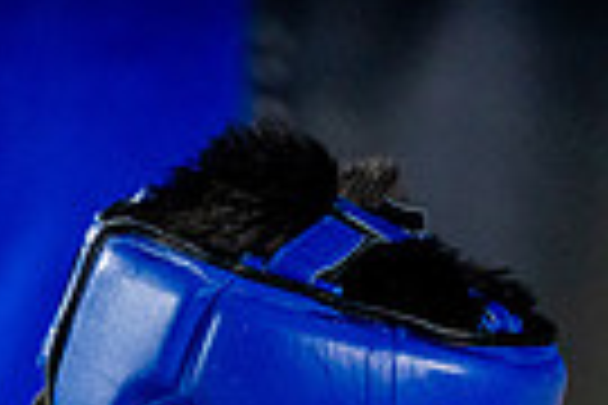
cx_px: 45
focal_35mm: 578
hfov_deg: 3.6
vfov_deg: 2.4
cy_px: 844
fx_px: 9761
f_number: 2
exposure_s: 1/1000
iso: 4000
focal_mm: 135
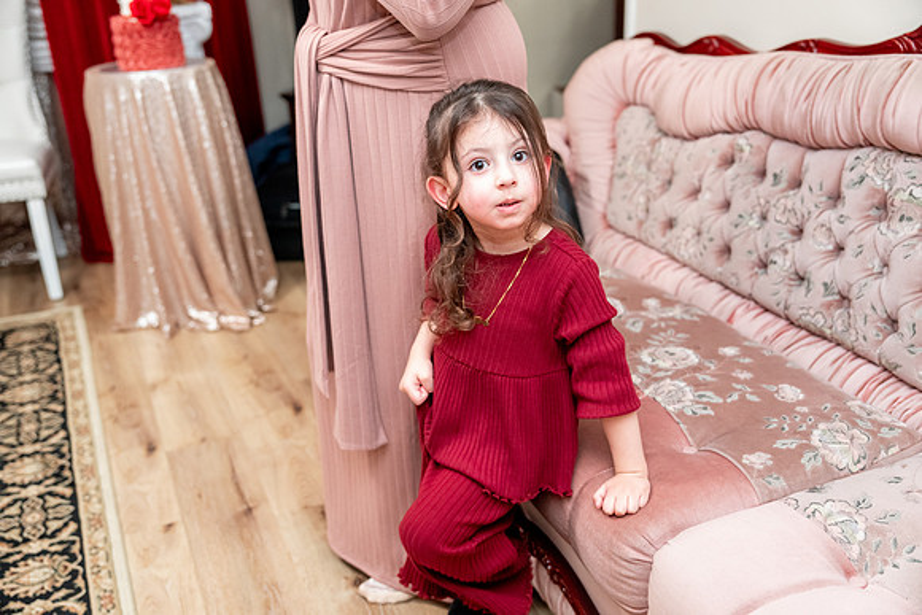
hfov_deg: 53.1
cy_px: 308
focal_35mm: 36
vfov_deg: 36.9
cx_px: 461
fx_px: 922
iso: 5000
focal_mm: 36
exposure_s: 1/160
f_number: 2.8
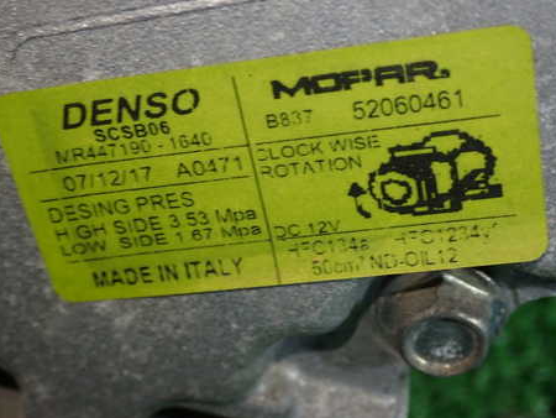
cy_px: 179
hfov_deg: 27.0
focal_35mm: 72
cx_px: 268
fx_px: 1157
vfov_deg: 20.4
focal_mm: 9.65
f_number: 3.3
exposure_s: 1/50
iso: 200
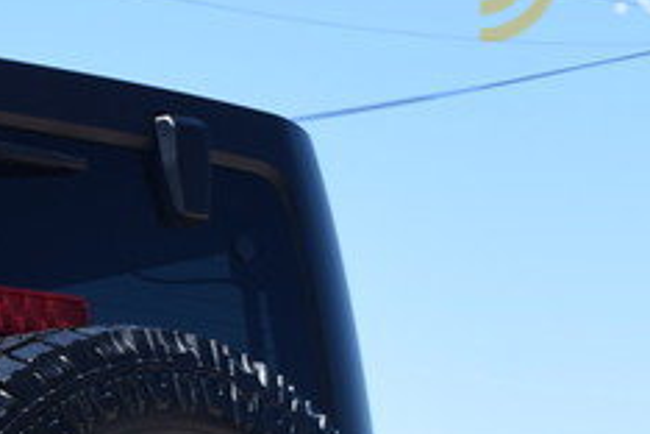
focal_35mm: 185
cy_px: 965
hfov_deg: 9.9
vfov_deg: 7.1
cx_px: -836
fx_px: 3340
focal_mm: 24
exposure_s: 1/200
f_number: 7.1
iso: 100
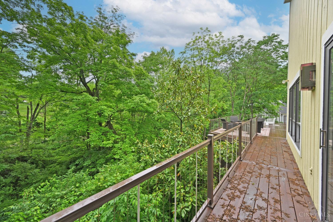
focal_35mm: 14
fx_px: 129
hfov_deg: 104.3
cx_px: 166
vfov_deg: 81.2
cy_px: 111
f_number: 5.6
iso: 125
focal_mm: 14
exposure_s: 1/250
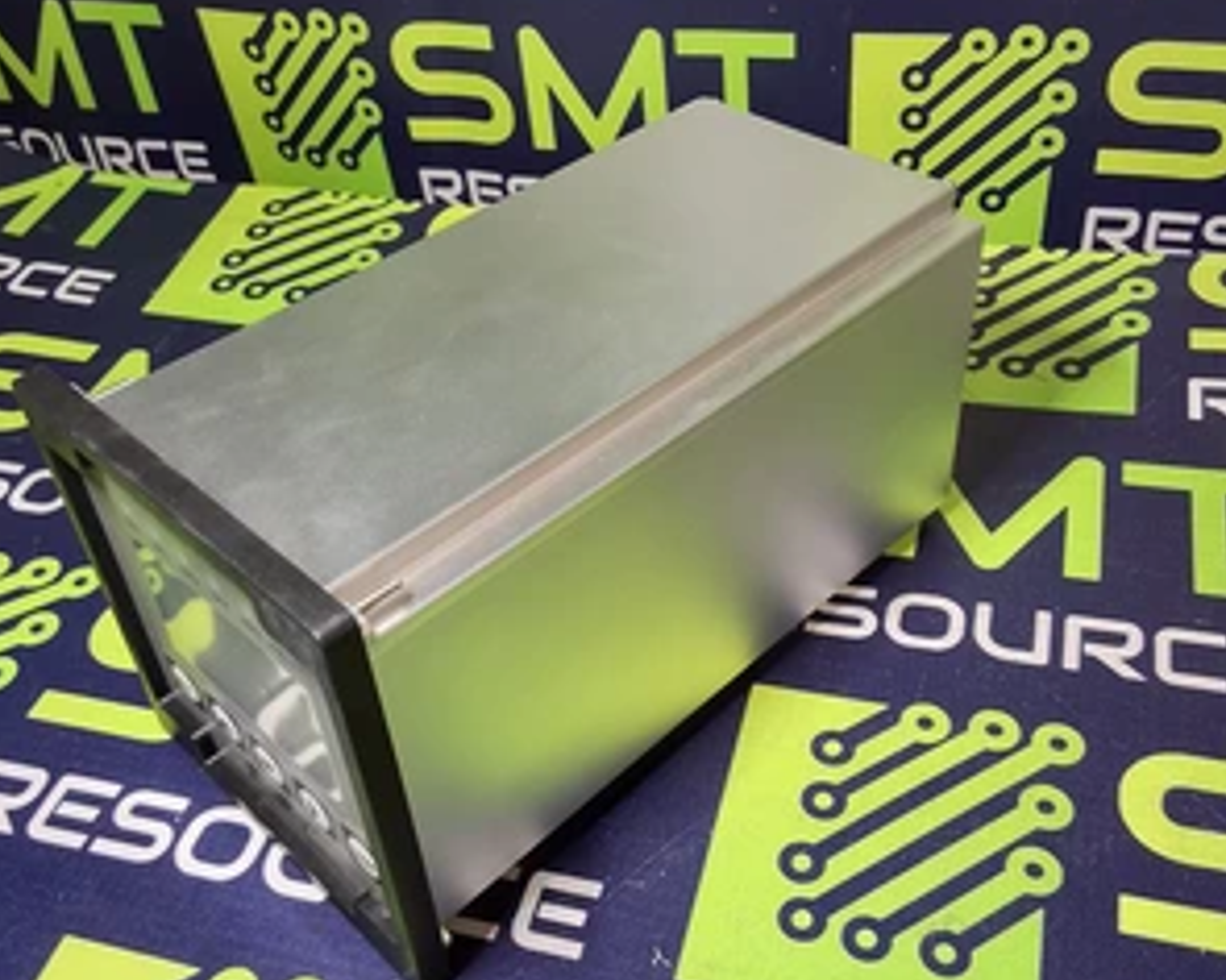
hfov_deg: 49.1
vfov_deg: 40.1
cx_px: 607
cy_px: 502
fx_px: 1343
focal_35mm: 37
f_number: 1.9
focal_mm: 2.91
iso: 80
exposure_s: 1/40
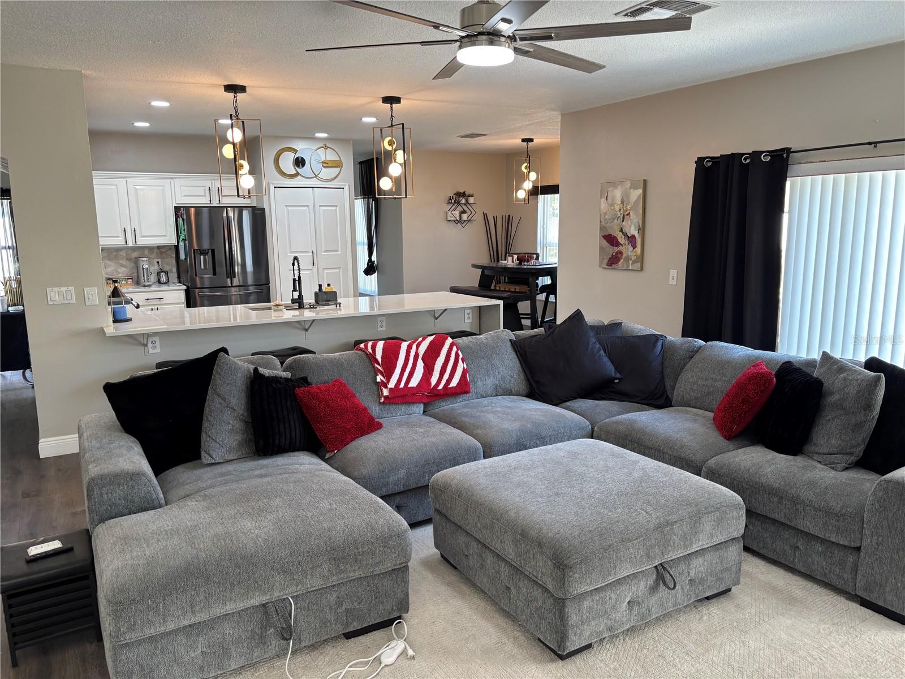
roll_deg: +0.1
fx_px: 680
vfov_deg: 53.1
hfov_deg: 67.3
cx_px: 452
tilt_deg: -10.6
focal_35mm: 26
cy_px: 340
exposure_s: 1/60
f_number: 1.6
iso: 80
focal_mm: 5.96
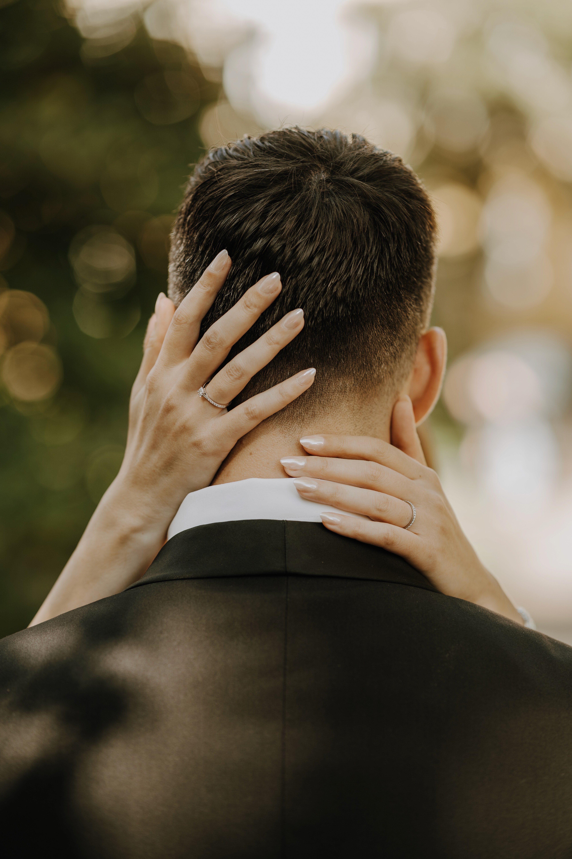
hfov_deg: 16.1
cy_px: 430
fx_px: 2026
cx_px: 286
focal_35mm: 85
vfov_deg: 23.9
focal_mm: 85
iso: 100
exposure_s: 1/250
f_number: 2
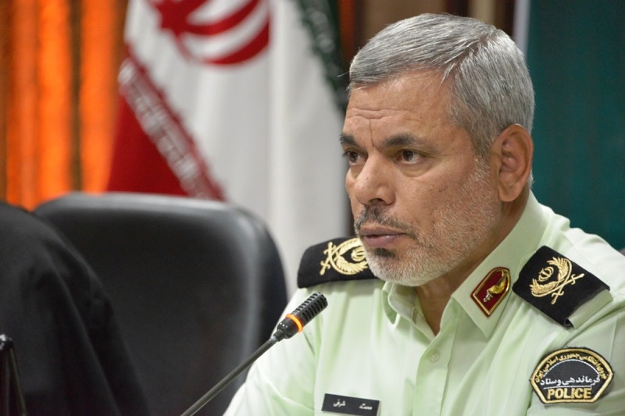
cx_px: 312
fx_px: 5207
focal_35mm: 300
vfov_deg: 4.6
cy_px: 208
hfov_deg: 6.9
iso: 6400
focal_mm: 300
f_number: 5.6
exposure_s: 1/80
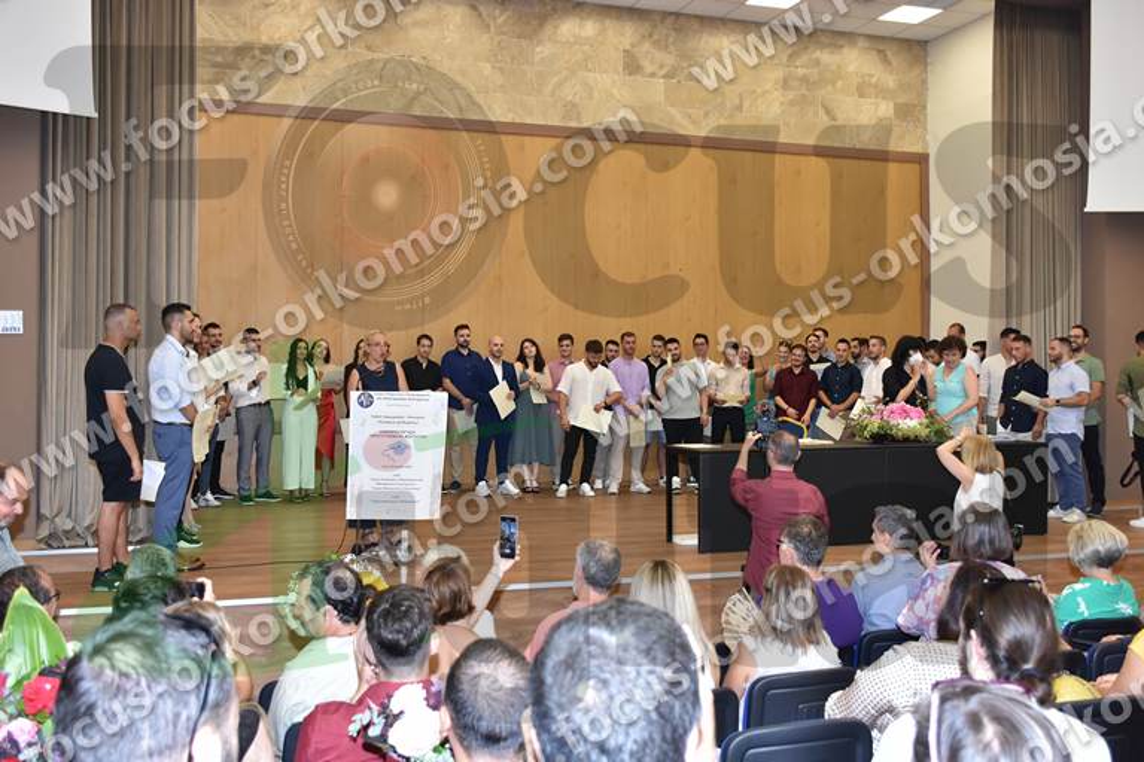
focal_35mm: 36
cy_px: 381
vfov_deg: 36.9
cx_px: 572
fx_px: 1144
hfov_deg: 53.1
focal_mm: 24
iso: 800
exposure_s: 1/100
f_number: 5.6
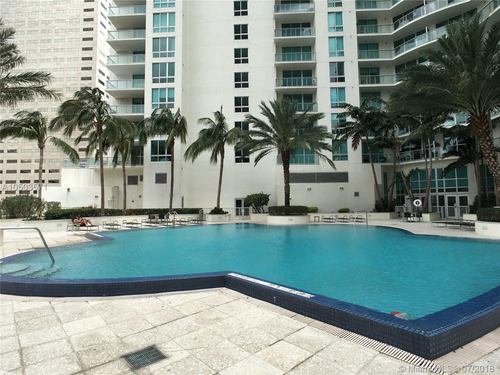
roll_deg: +0.1
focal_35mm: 29
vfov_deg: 48.2
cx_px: 250
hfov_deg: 61.7
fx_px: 419
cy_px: 188
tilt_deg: +4.5
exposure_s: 1/818
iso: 25
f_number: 2.2
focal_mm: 4.15
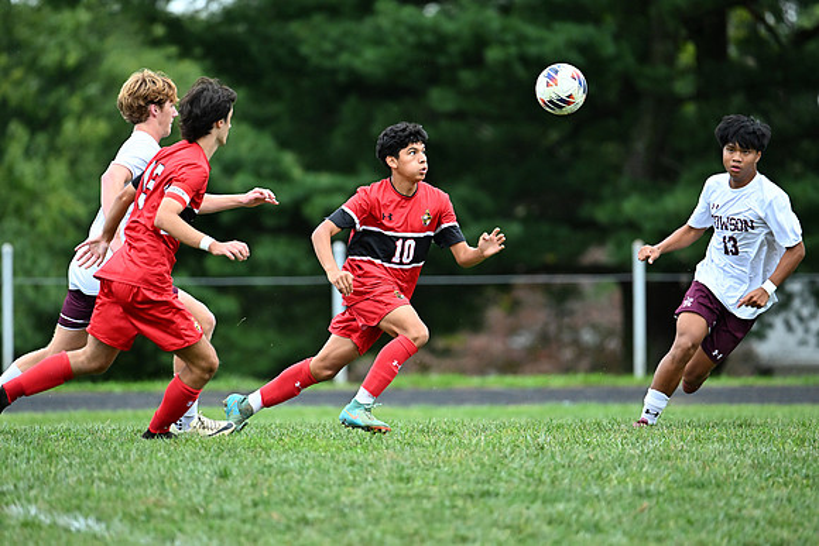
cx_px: 410
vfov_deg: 3.4
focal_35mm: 400
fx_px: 9102
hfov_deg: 5.2
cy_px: 273
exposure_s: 1/1250
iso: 4000
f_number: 4.5
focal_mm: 400
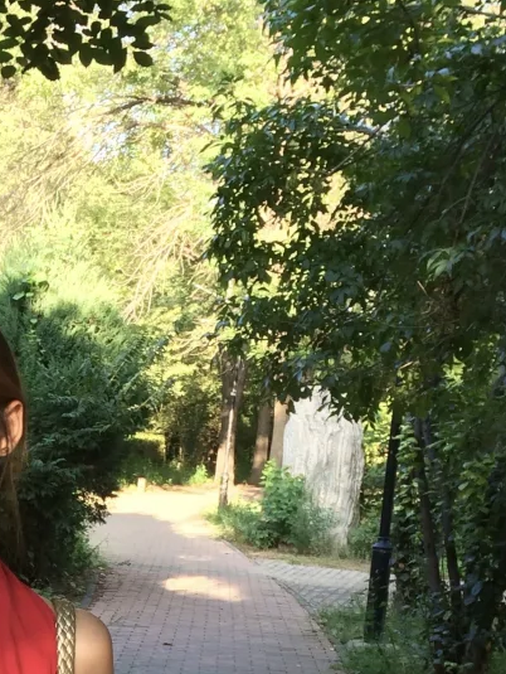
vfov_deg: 24.2
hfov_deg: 18.0
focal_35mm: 78
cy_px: 624
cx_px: -104
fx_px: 1518
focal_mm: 4.15
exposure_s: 1/100
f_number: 2.2
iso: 50
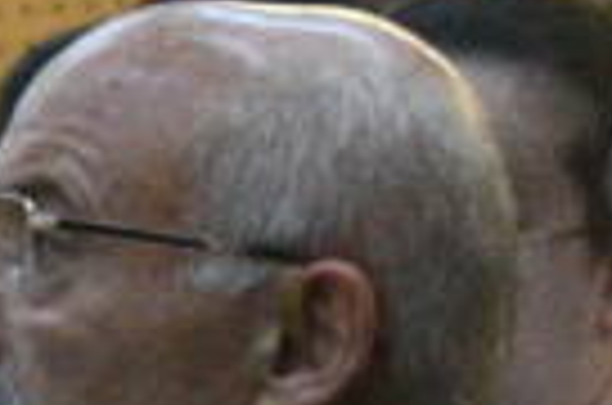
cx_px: -526
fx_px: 10753
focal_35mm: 634
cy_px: 389
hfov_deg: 3.2
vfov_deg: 2.2
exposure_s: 1/160
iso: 8000
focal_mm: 56
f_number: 4.5
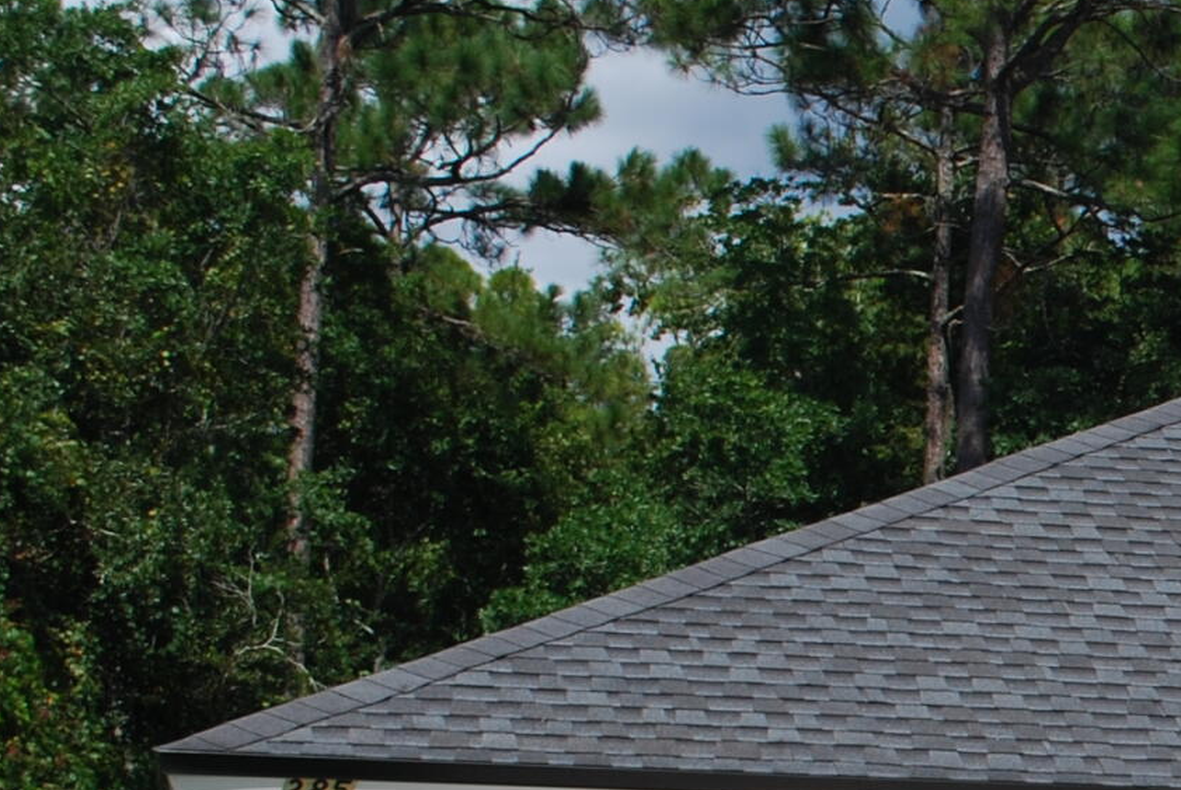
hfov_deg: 13.4
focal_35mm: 139
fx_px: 4564
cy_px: 1062
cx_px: 2039
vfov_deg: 9.7
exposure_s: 1/320
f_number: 9
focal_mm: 26
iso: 100
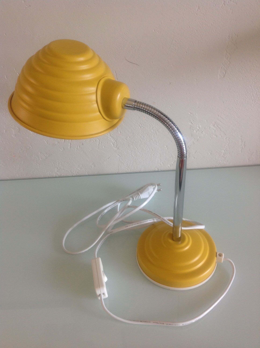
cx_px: 130
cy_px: 174
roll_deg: +5.4
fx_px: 351
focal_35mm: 35
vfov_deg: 52.7
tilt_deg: -36.7
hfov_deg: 40.6
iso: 64
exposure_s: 1/15
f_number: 2.4
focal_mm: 4.28
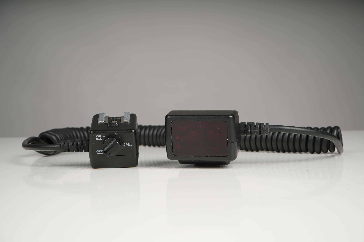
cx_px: 182
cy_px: 121
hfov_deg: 39.6
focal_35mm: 50
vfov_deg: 26.9
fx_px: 505
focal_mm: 50
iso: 200
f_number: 16
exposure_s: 1/200
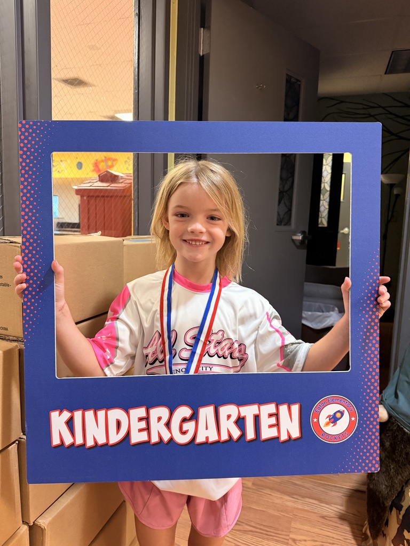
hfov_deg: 56.8
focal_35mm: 24
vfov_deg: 71.6
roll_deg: -0.9
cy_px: 273
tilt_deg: -8.0
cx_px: 205
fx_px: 379
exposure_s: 1/60
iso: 500
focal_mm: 6.76
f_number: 1.78
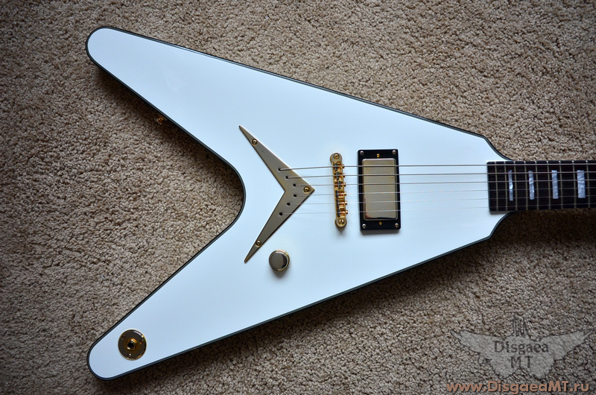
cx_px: 298
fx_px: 463
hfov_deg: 65.6
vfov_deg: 46.2
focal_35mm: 28
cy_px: 198
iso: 500
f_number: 4
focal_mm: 18.5
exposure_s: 1/160
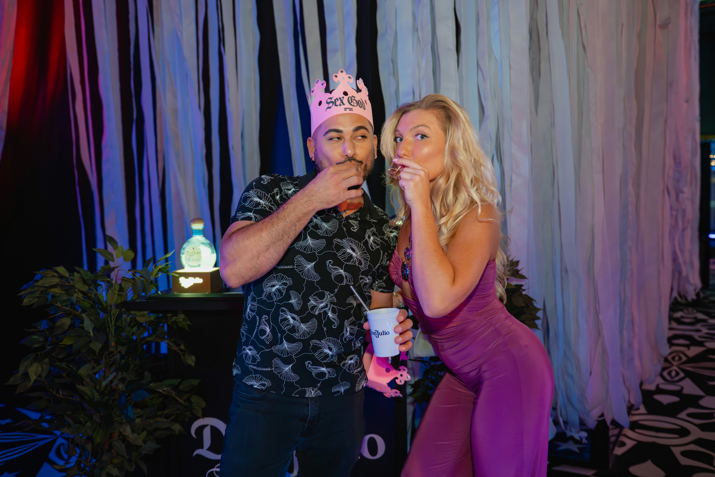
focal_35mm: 32
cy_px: 238
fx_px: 636
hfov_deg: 58.7
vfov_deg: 41.1
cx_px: 358
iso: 1600
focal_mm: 32
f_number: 2.8
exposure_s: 1/50
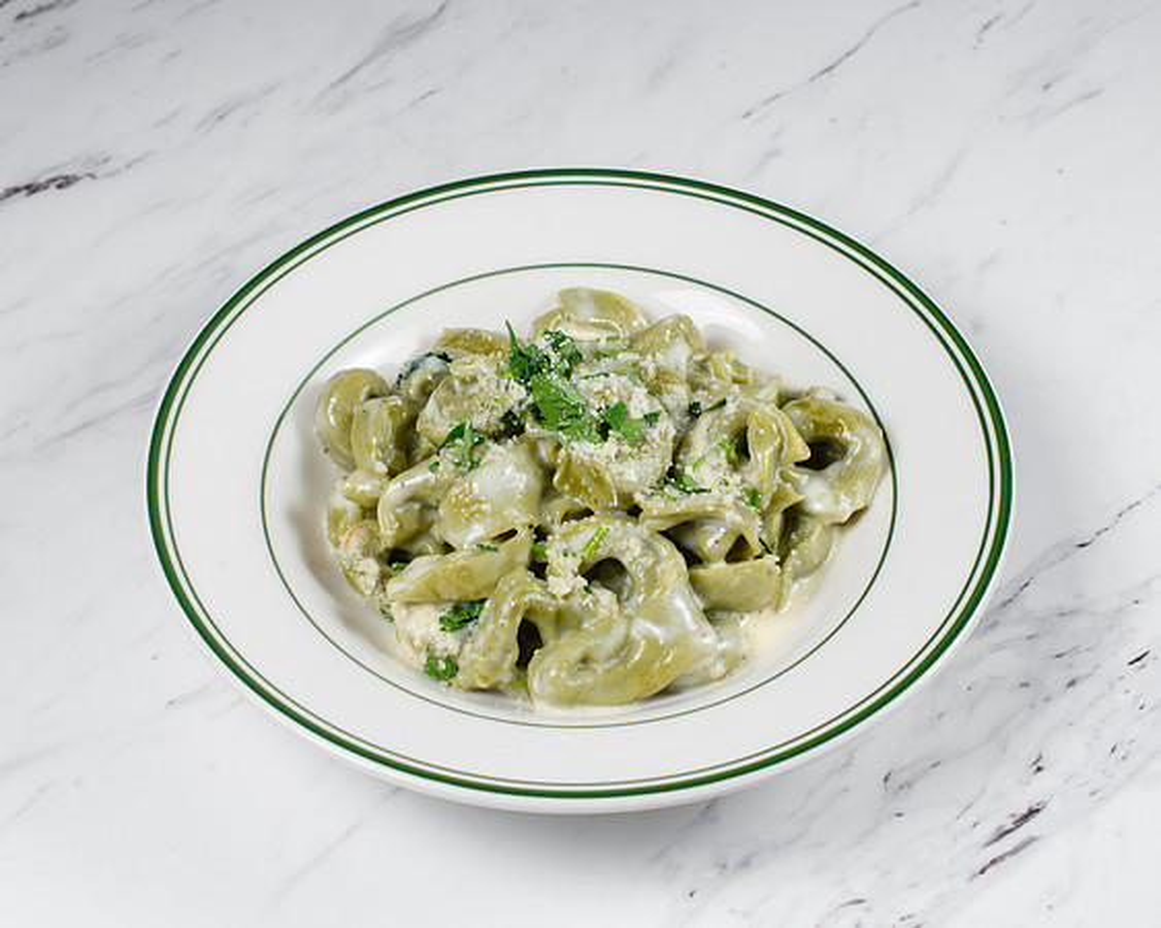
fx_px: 2315
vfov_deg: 22.7
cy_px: 476
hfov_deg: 28.1
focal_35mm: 67
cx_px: 593
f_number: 9
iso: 200
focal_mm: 50
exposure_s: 1/200
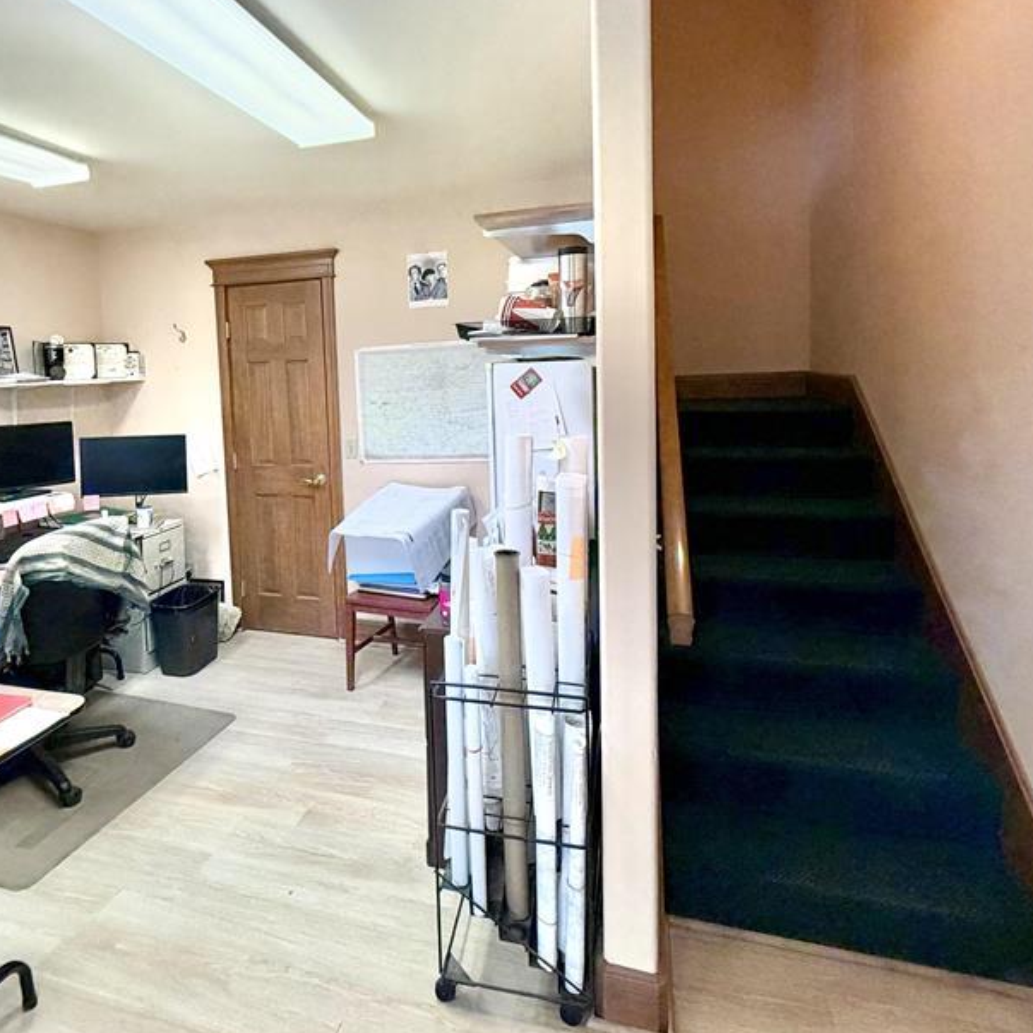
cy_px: 418
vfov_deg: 71.5
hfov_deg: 71.2
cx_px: 401
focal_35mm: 21
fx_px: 709
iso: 200
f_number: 2.2
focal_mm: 2.22
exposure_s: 1/60
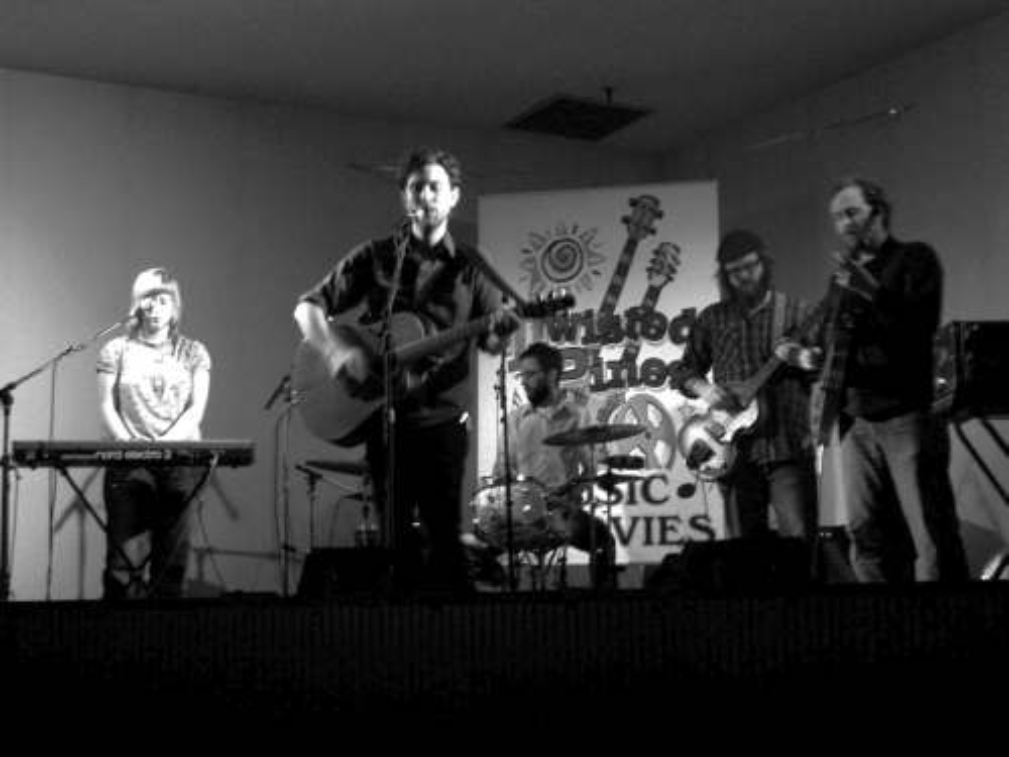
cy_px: 378
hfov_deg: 32.7
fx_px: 1720
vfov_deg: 24.8
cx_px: 504
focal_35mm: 59
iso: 160
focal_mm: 9.8
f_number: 3.1
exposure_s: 1/8
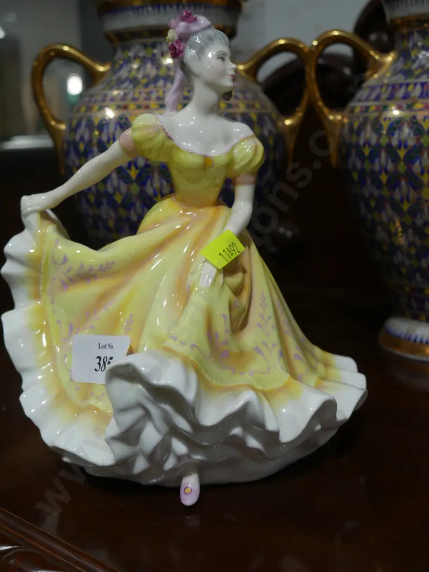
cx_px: 214
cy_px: 286
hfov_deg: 30.3
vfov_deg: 39.7
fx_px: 793
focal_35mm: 48
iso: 250
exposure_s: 1/60
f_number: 5.2
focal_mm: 24
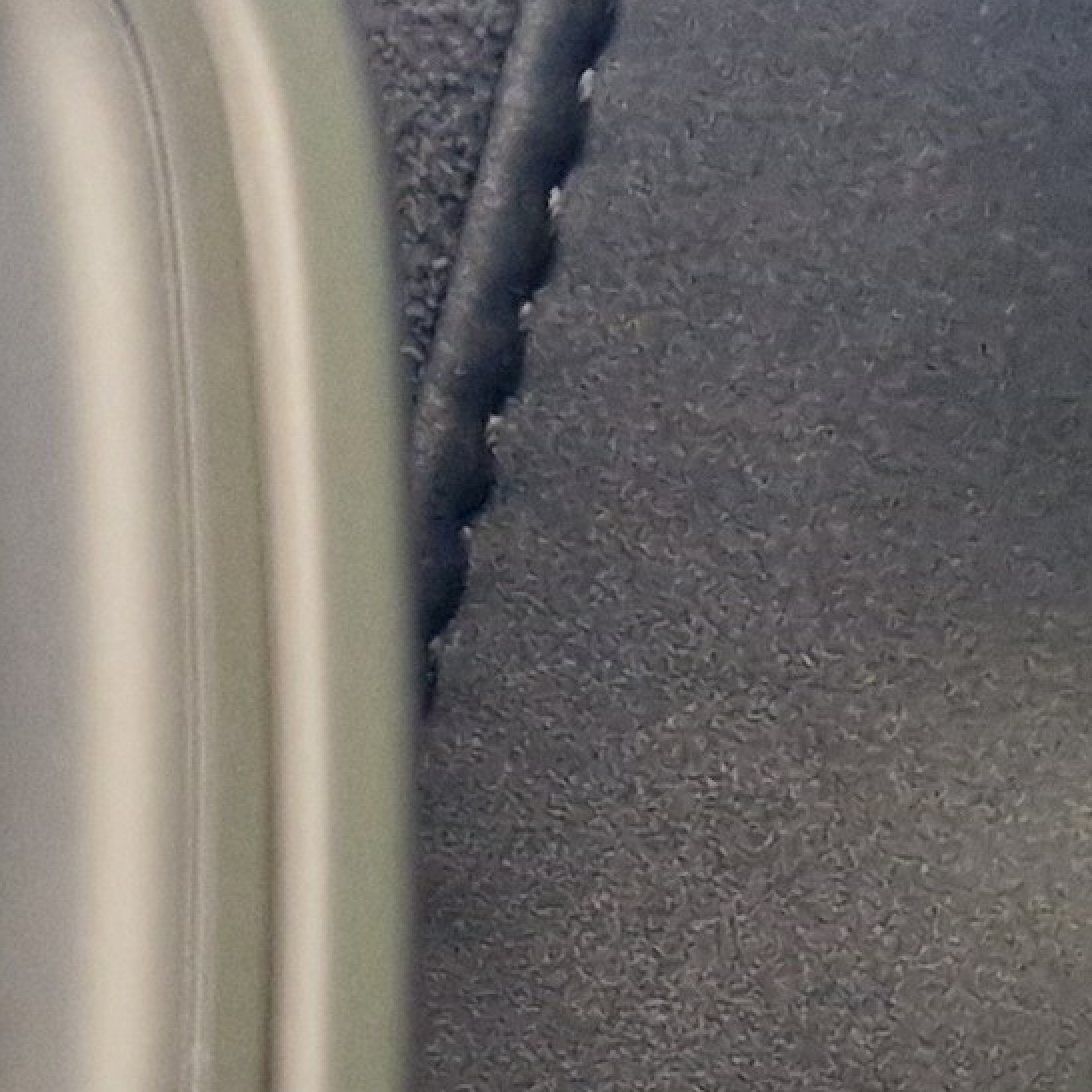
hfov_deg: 10.0
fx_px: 5318
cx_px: -1714
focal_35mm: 149
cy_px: 2286
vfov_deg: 10.6
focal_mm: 5.4
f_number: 1.8
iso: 640
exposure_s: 1/25
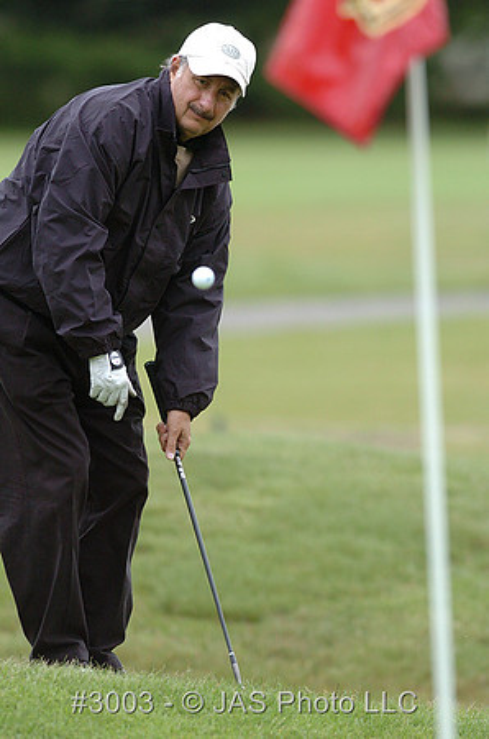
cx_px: 244
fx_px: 9211
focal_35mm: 450
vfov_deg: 4.6
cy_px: 370
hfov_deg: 3.0
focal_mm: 300
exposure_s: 1/1250
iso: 400
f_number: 3.5
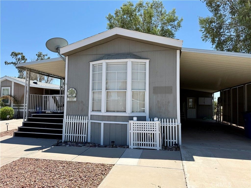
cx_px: 126
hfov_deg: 71.6
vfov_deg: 56.8
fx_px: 174
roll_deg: -0.5
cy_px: 94
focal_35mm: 24
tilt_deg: +3.9
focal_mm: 6.76
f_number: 1.78
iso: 80
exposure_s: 1/3759
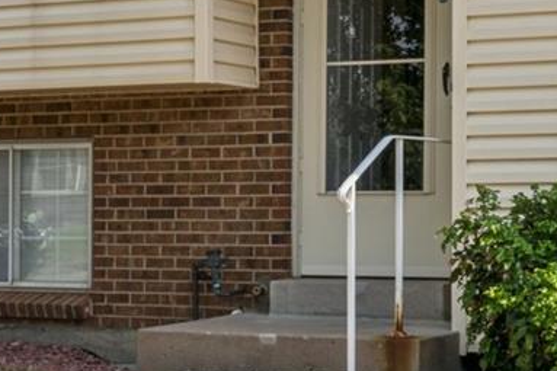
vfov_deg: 14.2
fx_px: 1491
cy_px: 210
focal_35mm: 96
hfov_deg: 21.0
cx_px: 397
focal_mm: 23.1
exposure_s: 1/40
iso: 125
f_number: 22
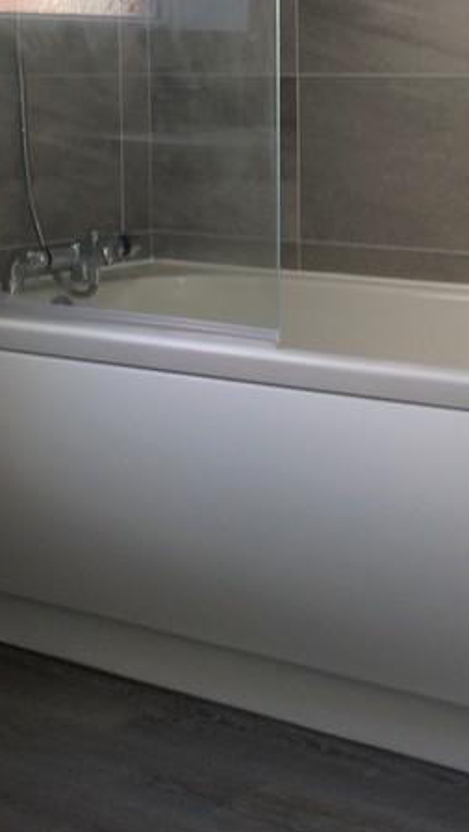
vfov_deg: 29.2
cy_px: 309
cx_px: 306
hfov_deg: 16.7
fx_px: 1590
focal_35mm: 72
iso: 40
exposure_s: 1/33
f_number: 2.2
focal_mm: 4.15
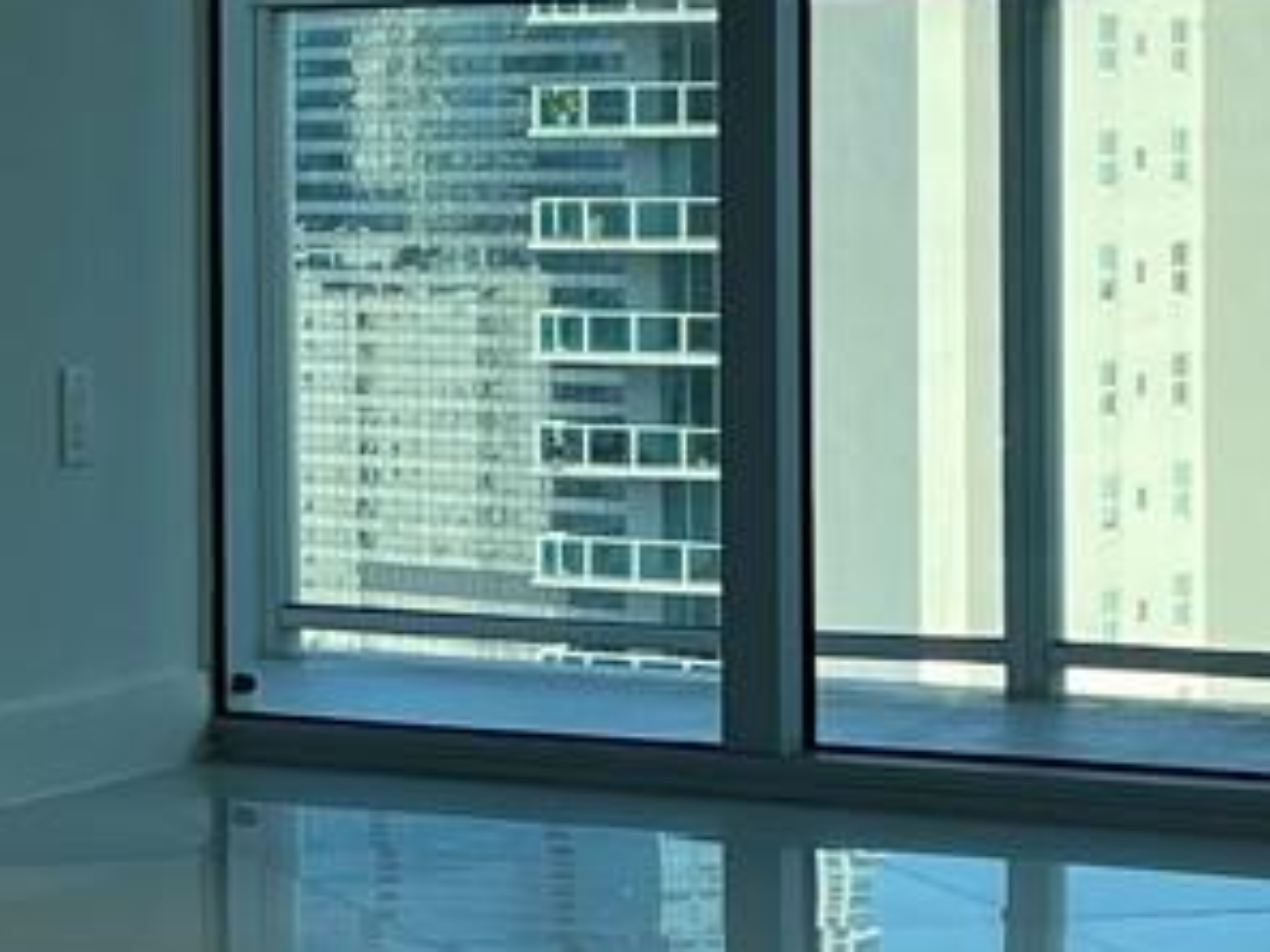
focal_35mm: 135
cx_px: -215
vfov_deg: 11.0
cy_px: 214
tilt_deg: -2.1
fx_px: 4953
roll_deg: +0.6
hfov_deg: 14.2
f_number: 1.6
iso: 32
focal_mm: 5.1
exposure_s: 1/1152
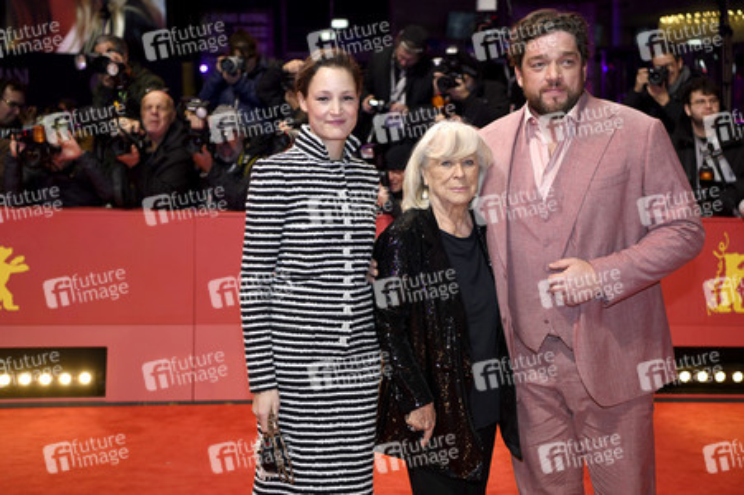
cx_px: 372
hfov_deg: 35.7
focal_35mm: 56
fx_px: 1156
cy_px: 248
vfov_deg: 24.2
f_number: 3.5
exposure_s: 1/400
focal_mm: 56
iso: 800
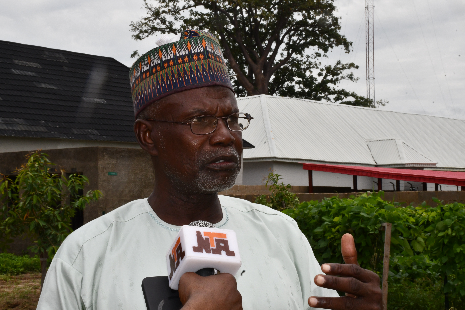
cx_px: 232
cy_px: 155
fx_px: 930
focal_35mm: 72
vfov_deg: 18.9
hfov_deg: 28.1
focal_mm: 48
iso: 800
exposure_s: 1/250
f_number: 29
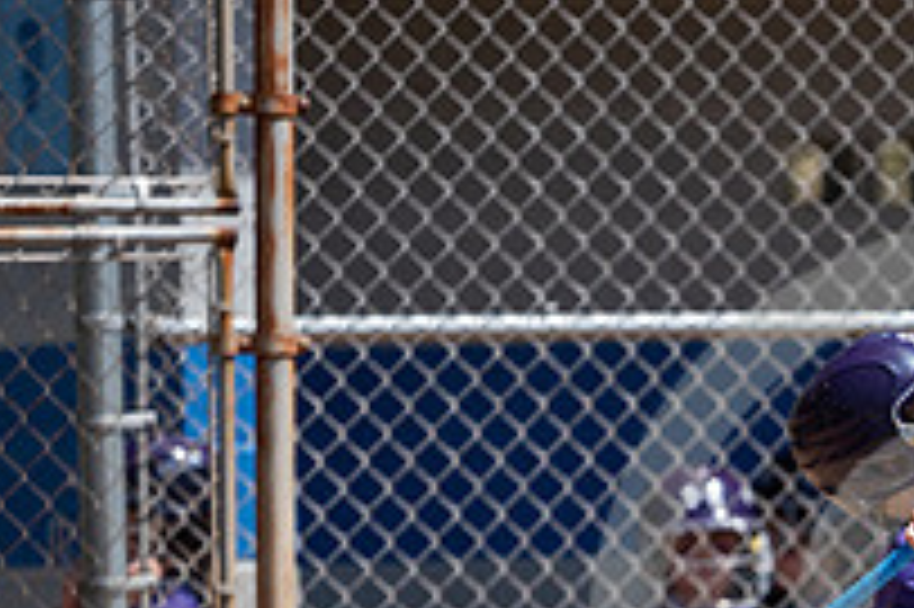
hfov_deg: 3.6
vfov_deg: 2.4
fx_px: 14510
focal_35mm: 572
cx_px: 973
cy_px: 817
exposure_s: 1/2500
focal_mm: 200
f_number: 3.2
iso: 200
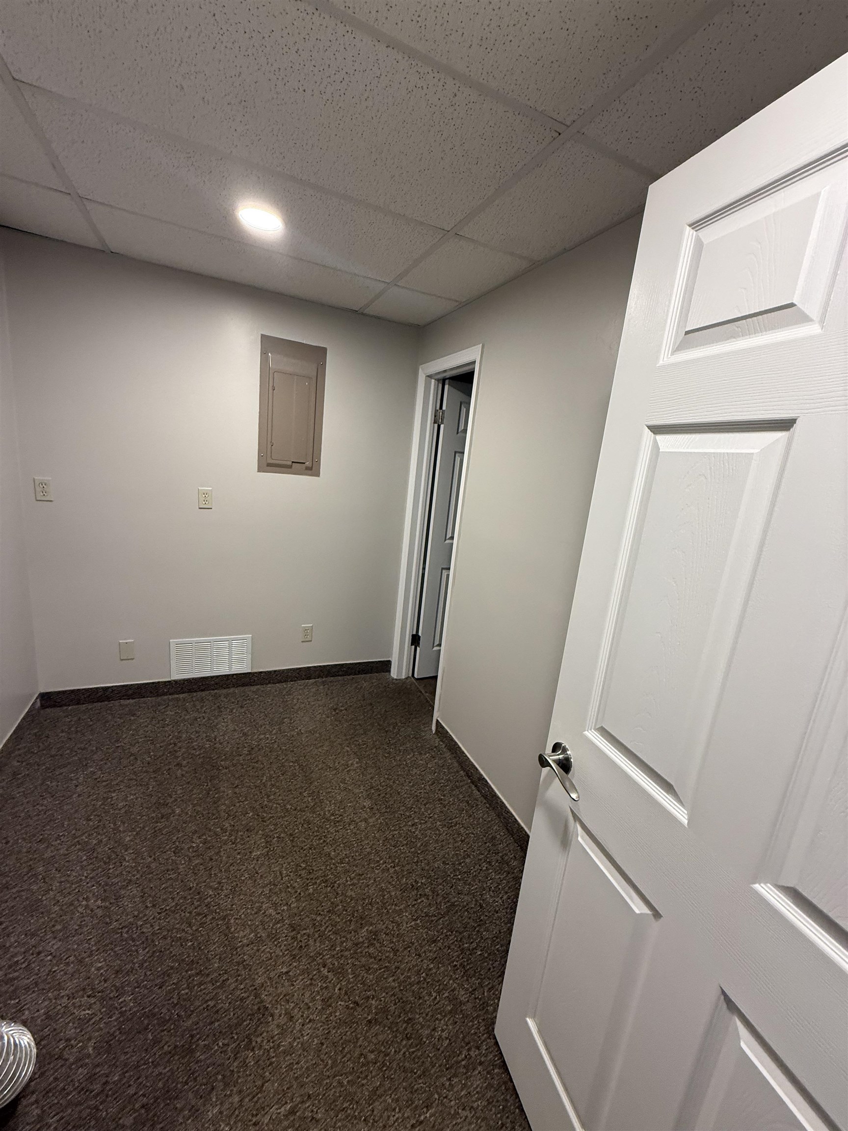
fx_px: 457
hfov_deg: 85.7
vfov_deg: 102.1
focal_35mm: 14
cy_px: 566
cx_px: 424
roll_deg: -7.6
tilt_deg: -11.5
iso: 250
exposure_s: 1/60
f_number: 2.2
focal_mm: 2.22
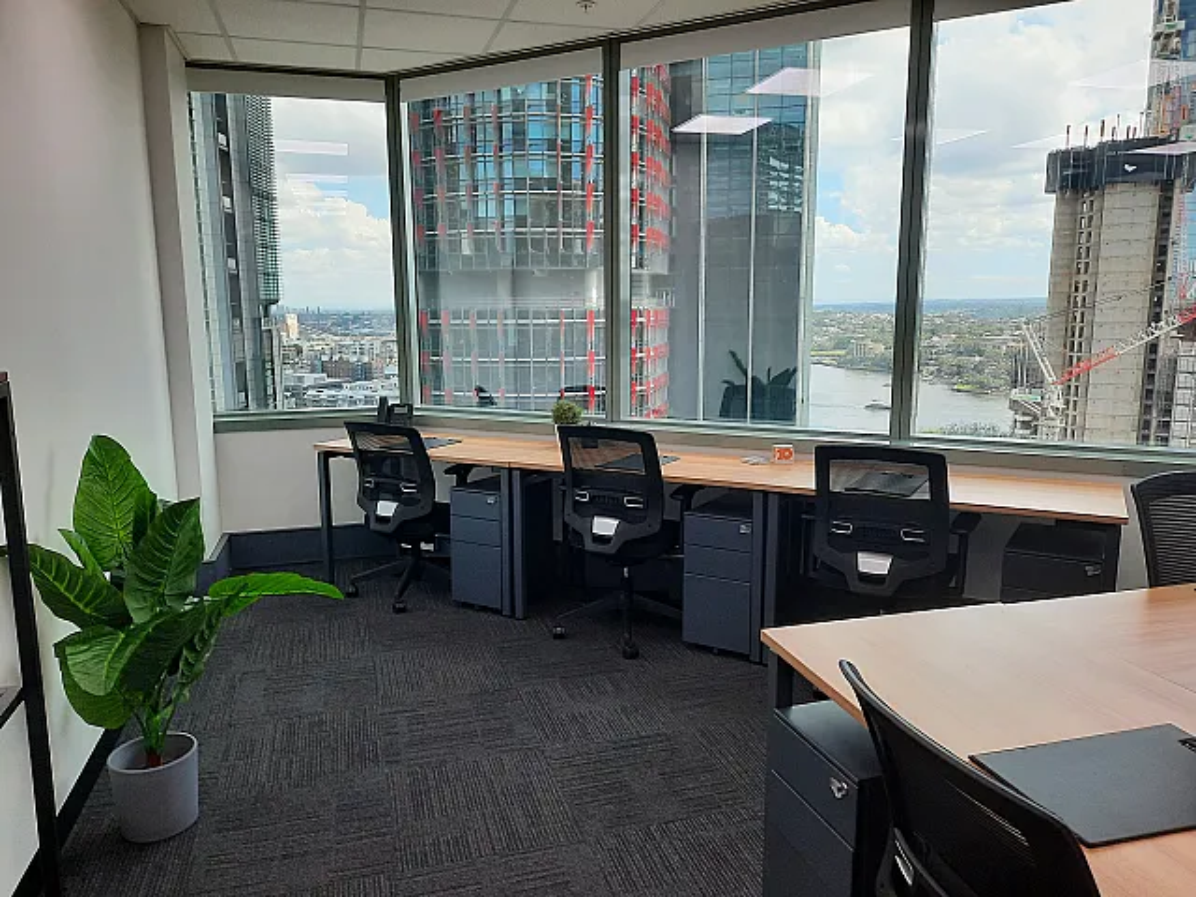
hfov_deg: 69.4
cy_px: 448
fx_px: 864
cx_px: 598
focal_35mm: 25
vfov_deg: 54.9
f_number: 2
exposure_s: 1/100
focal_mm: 4.6
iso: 40
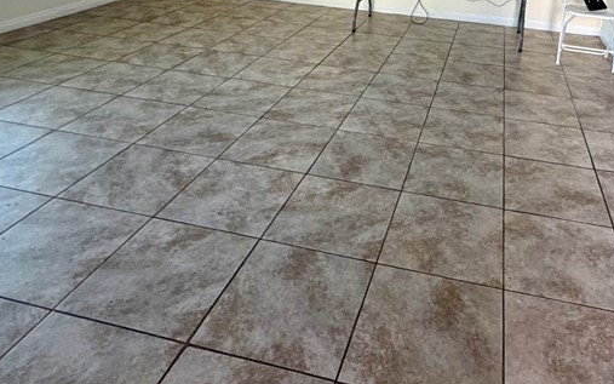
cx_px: 407
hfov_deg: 61.4
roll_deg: -3.0
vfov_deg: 37.7
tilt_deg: -13.6
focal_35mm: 30
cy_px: 7
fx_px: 502
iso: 250
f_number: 2.2
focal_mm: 2.22
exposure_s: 1/120
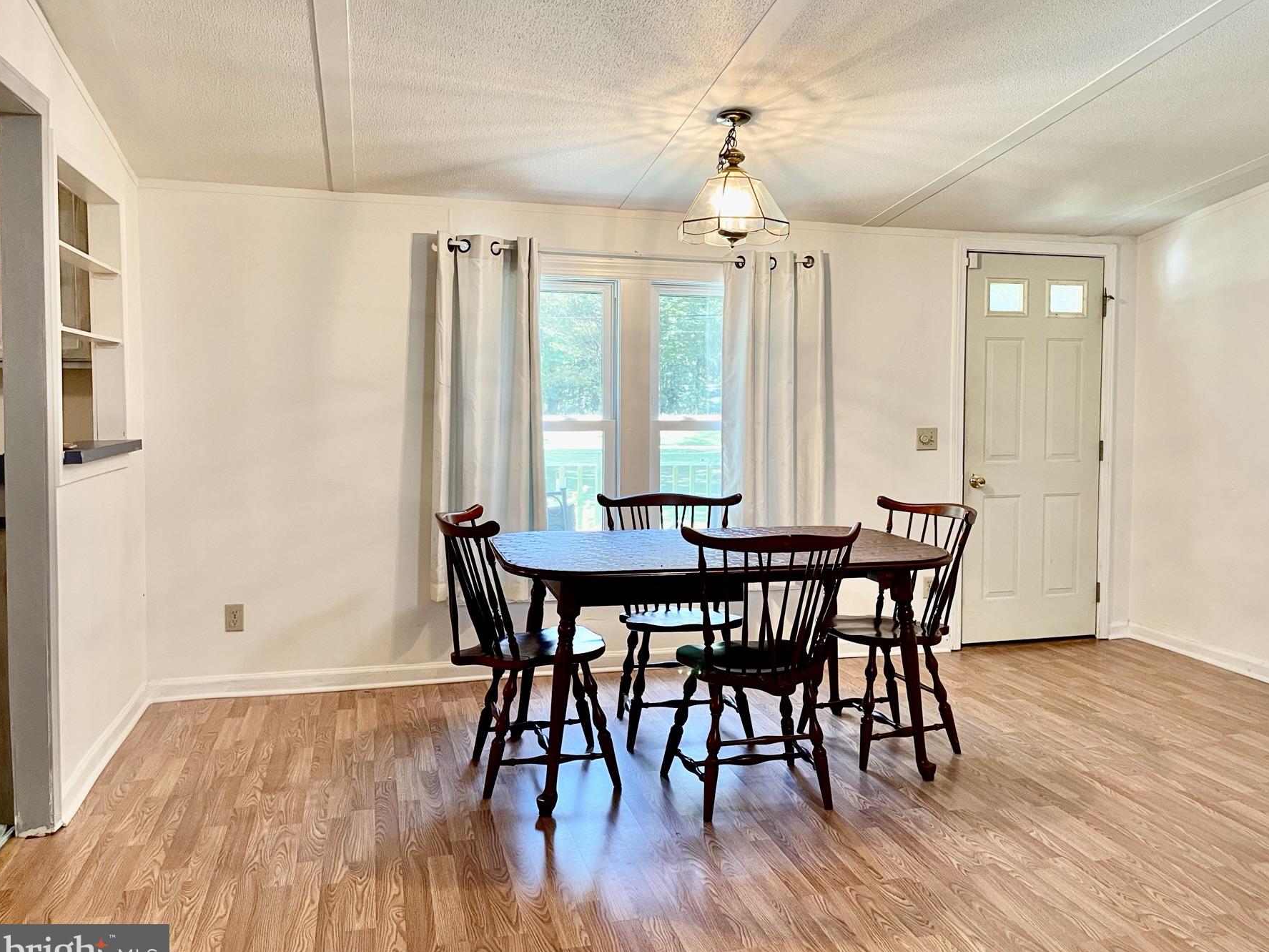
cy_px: 433
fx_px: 1100
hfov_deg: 59.7
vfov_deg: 46.7
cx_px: 723
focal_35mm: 30
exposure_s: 1/60
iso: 125
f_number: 1.6
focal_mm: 5.1
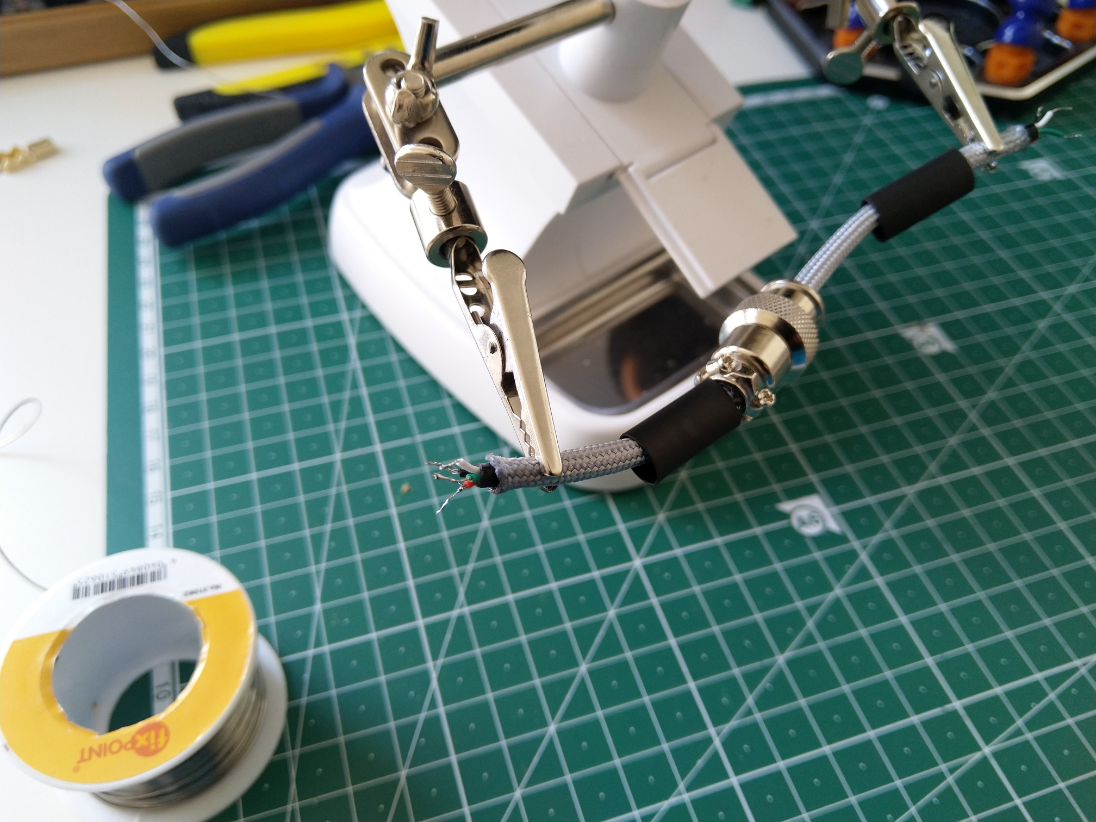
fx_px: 792
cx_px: 548
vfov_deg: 54.9
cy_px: 411
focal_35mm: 25
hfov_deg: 69.4
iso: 100
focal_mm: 4.28
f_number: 1.75
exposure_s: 1/33
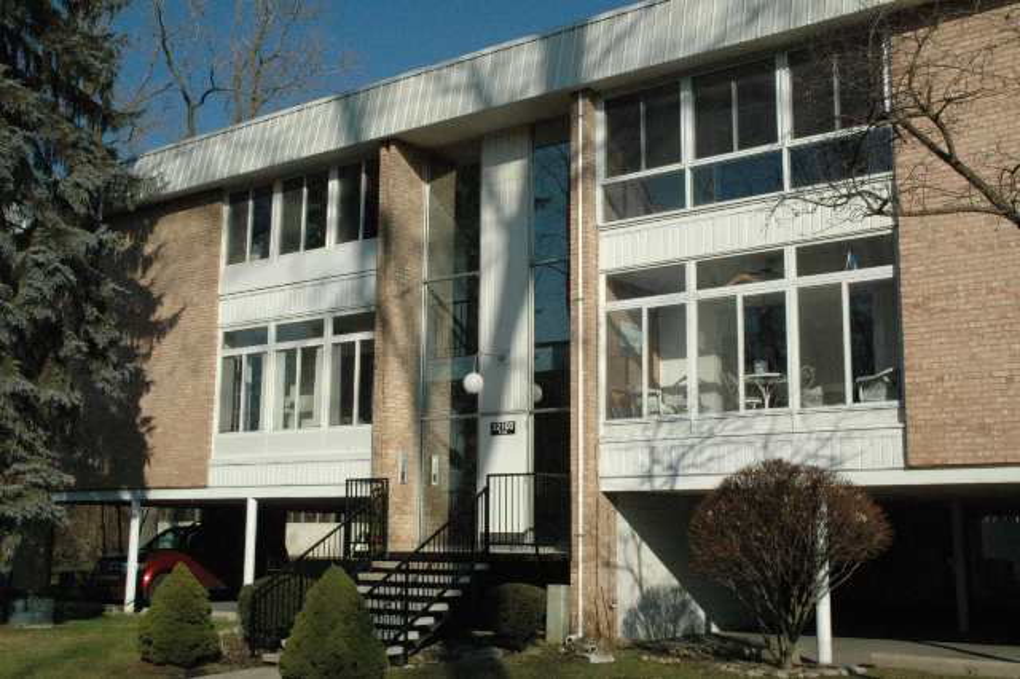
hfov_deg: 47.9
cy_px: 340
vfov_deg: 33.0
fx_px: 1147
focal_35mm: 40
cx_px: 510
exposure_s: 1/500
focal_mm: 27
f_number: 22
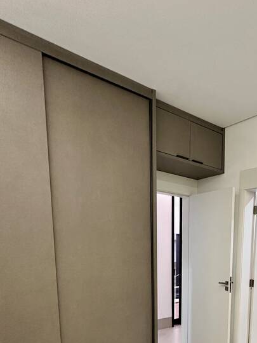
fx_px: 277
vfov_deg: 57.0
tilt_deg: -7.3
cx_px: 216
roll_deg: -2.6
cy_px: 291
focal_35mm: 28
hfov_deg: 46.3
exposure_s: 1/60
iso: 200
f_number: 2.2
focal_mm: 2.22
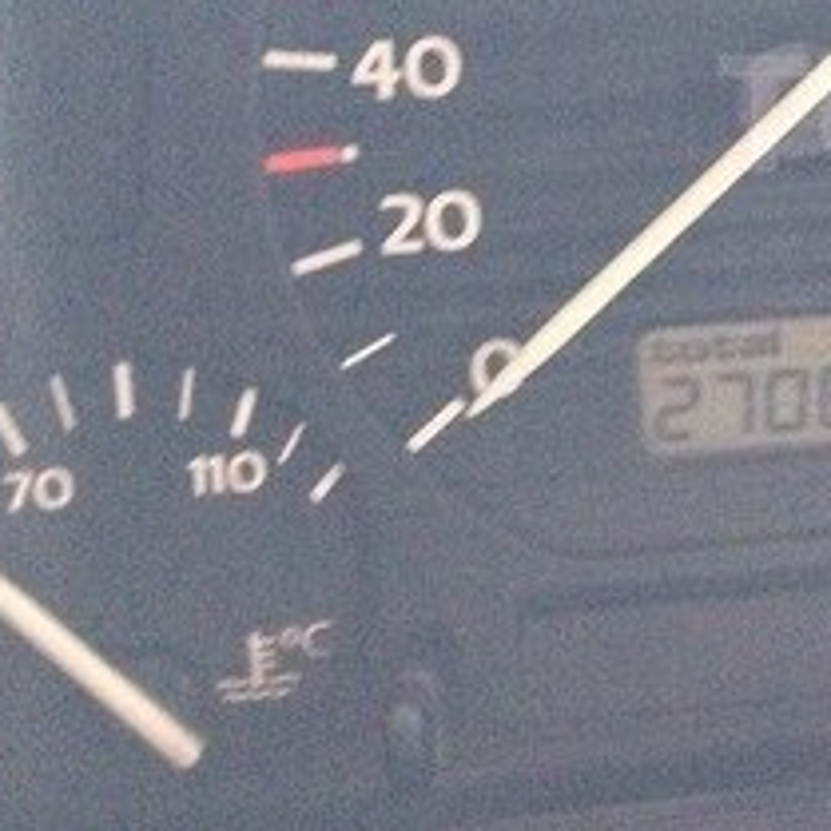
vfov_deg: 18.6
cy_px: 113
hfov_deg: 17.5
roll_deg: -1.1
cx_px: 1125
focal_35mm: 92
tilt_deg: -25.4
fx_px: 2499
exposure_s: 1/20
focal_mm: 4.12
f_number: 2.4
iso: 400
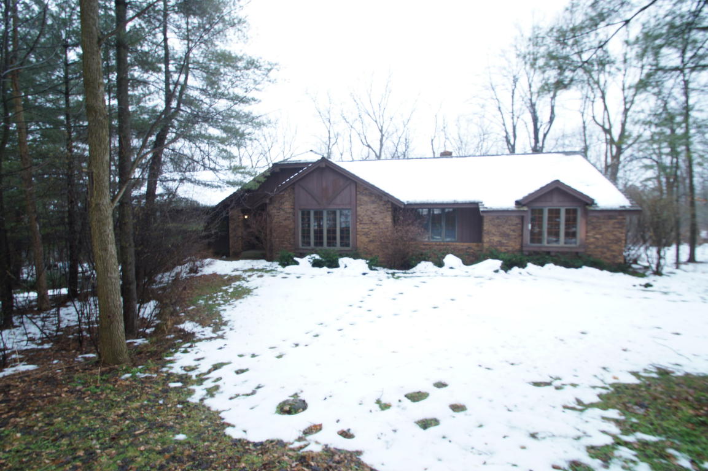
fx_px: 295
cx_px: 354
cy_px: 236
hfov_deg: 100.4
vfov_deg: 77.3
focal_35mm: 15
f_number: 6.3
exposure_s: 1/20
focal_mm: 10
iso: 100
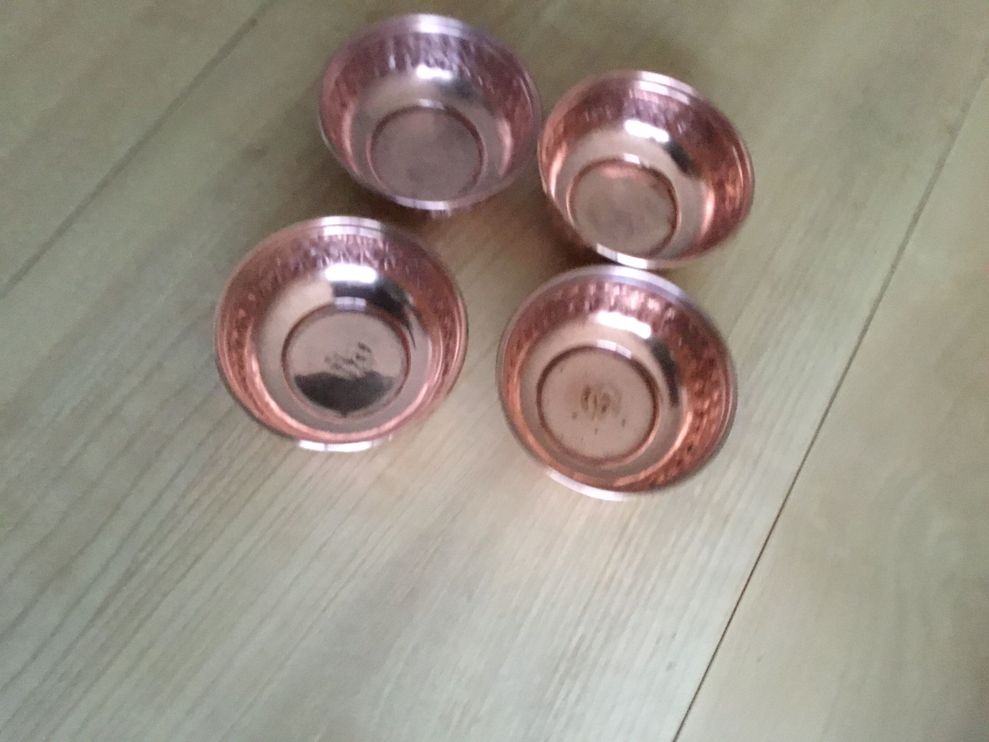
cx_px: 494
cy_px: 371
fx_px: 886
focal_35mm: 31
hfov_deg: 58.4
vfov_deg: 45.4
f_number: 2.4
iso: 640
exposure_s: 1/17
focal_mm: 3.3
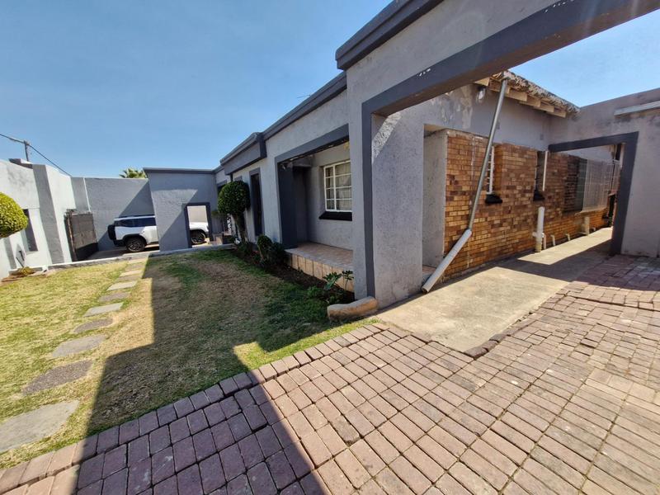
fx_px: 248
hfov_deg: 106.2
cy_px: 248
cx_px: 330
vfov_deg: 89.9
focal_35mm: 13
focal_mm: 1.74
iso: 50
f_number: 2.2
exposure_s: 1/1032
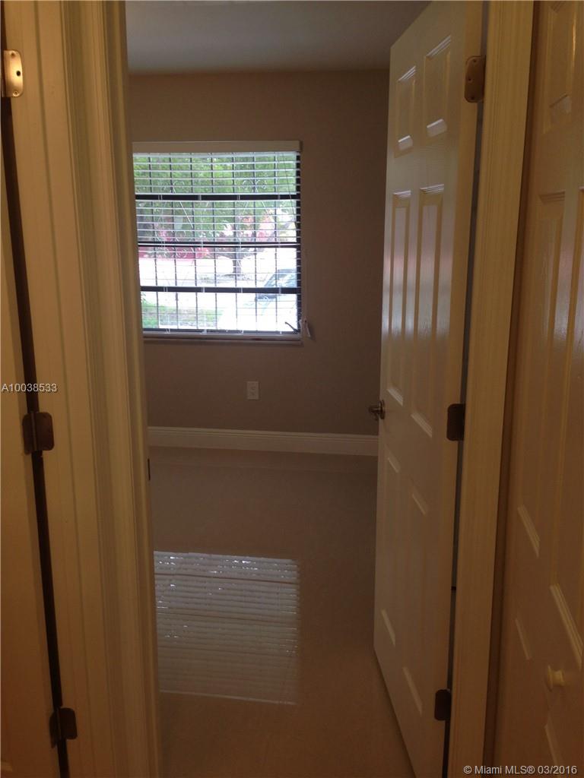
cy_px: 389
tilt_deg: -10.2
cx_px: 292
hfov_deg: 42.9
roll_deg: -0.3
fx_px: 742
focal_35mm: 33
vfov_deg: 55.4
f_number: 2.4
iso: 50
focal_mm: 4.12
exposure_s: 1/60
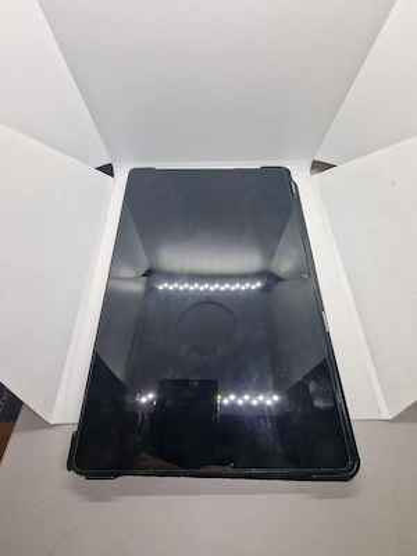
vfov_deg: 106.2
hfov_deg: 89.9
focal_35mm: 13
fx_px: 209
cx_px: 208
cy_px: 278
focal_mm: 2.2
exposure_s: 1/100
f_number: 2.2
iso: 64
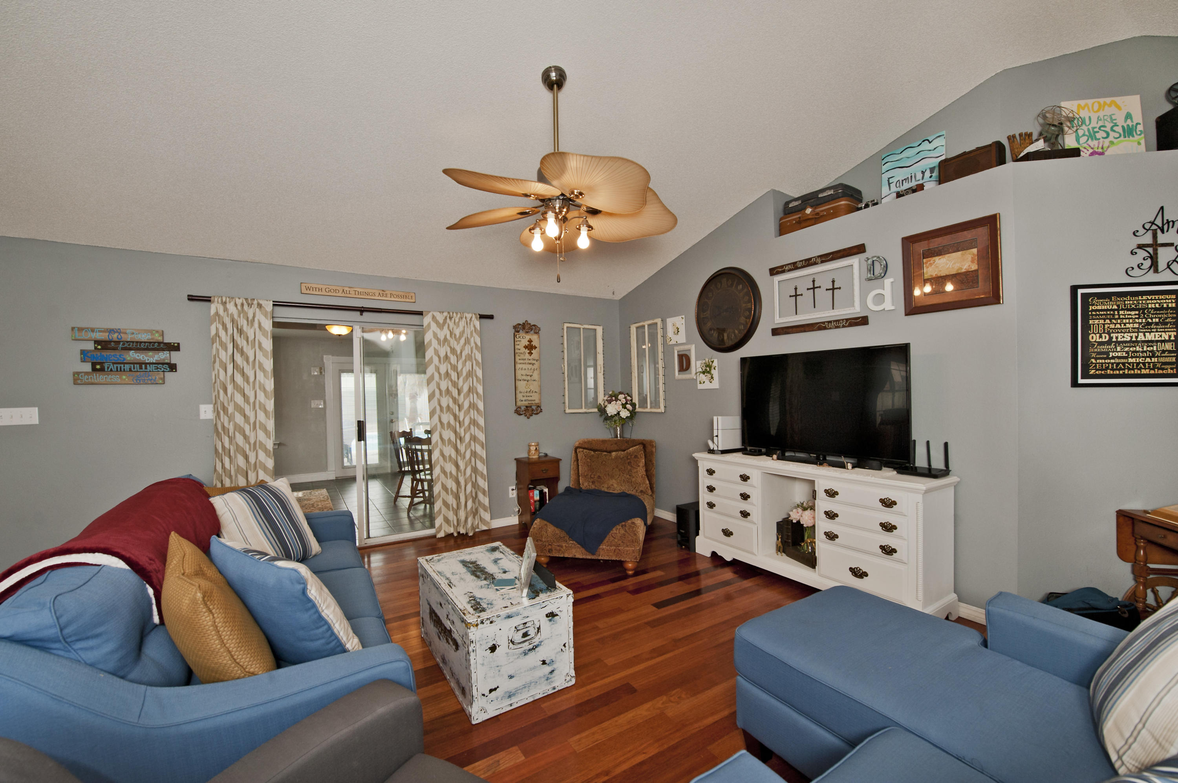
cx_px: 589
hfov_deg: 104.3
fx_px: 458
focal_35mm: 14
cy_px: 392
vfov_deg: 81.1
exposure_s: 1/160
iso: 500
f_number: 6.3
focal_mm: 14
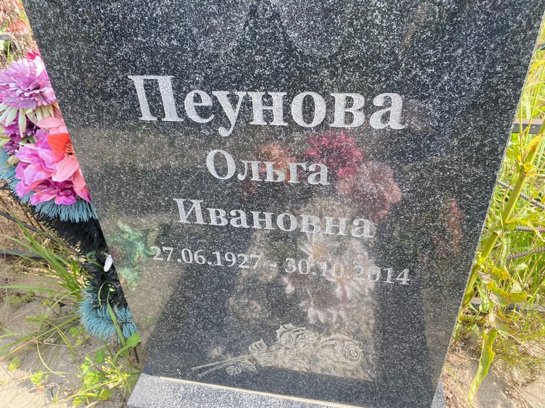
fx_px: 409
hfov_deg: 67.3
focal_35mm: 26
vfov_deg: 53.1
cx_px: 272
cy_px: 204
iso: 32
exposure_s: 1/432
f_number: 1.8
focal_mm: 4.25
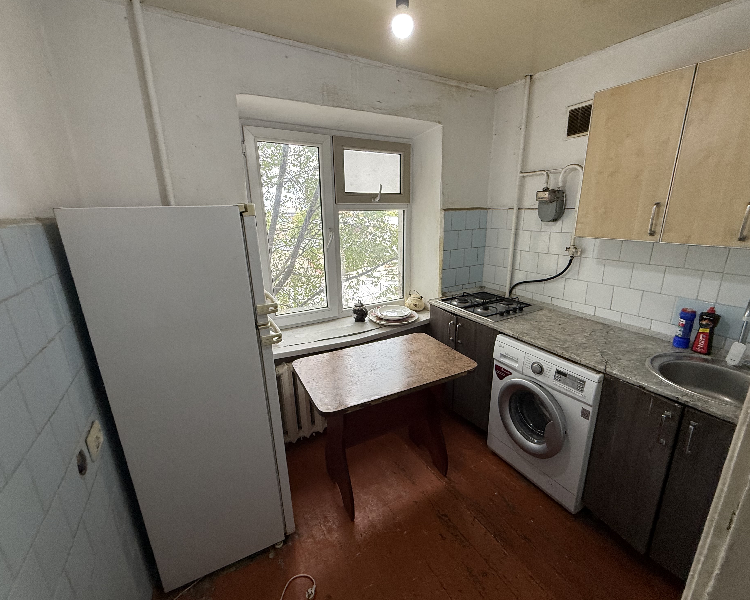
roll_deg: +0.1
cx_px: 389
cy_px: 298
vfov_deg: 84.0
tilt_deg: -13.5
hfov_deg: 96.7
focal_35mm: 15
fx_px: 333
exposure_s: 1/100
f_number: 2.2
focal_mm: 2.22
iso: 125
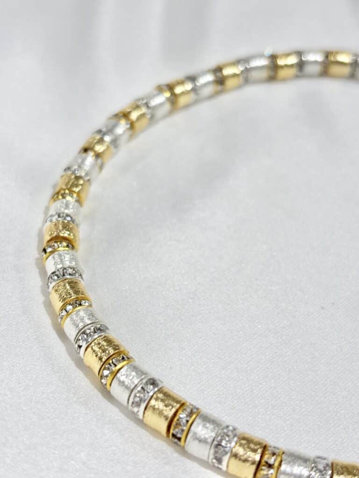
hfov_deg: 28.0
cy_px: 239
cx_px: 180
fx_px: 719
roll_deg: +3.9
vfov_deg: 36.8
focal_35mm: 52
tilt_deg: -37.3
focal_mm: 5.96
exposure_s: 1/275
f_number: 1.6
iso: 32
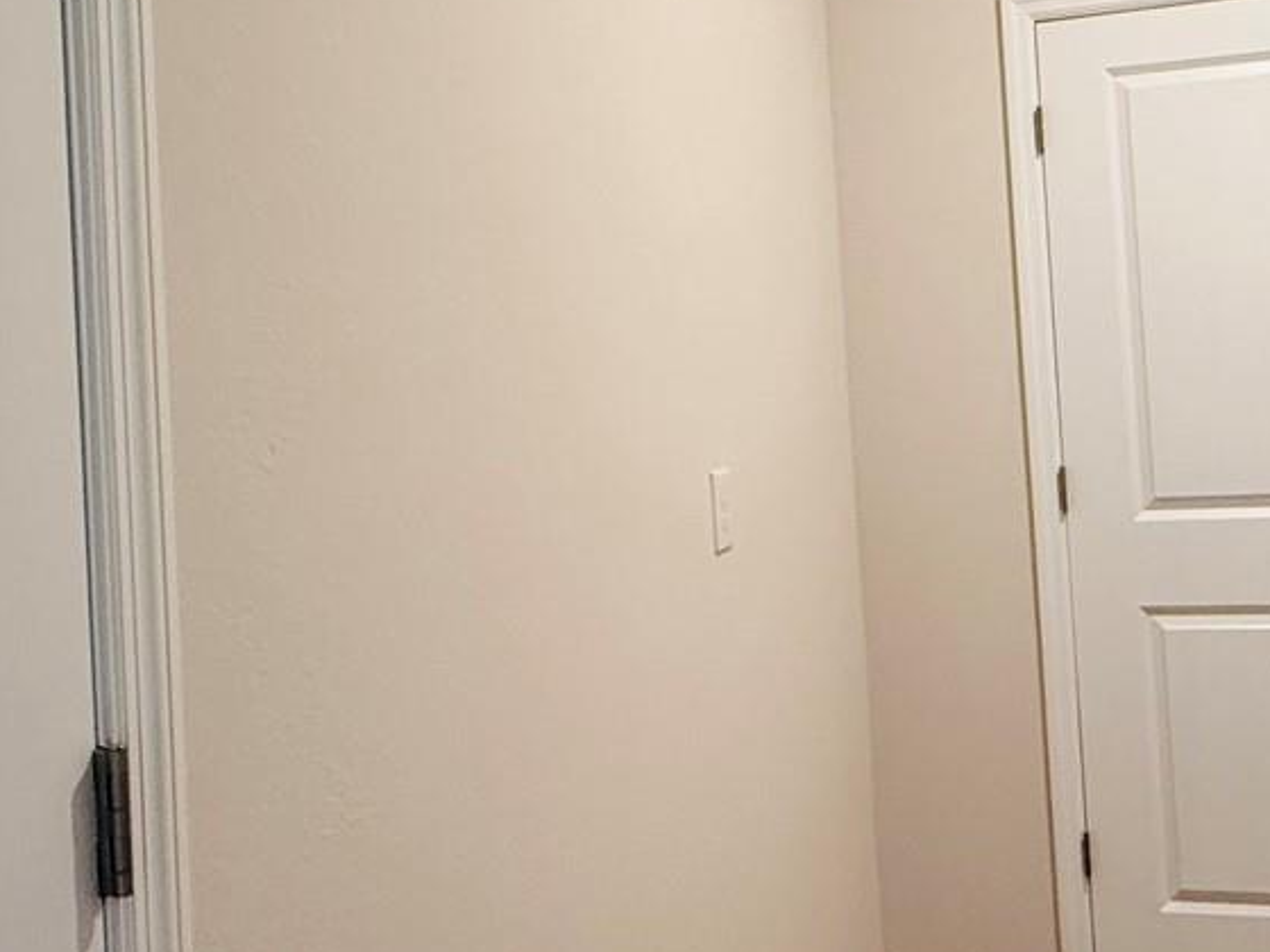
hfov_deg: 46.3
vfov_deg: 35.6
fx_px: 1468
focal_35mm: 40
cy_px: 311
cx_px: 812
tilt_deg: +3.3
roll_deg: +3.3
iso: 200
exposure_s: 1/60
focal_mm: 2.22
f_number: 2.2
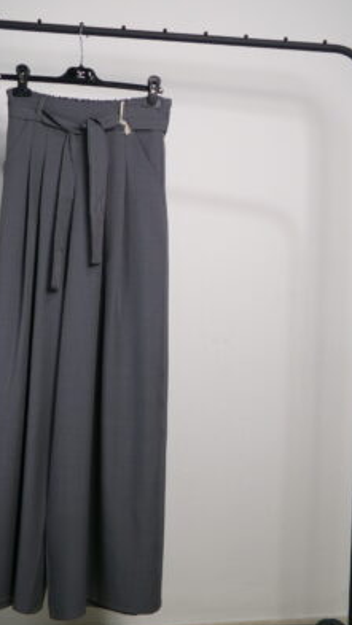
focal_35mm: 41
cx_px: 121
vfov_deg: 49.4
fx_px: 680
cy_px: 313
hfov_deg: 28.8
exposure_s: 1/25
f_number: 4
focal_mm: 6.6
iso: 200
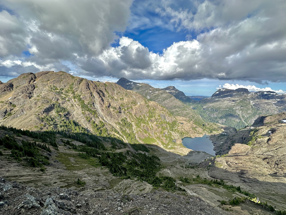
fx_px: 116
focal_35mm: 14
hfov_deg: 102.1
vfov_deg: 85.7
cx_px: 143
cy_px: 108
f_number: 2.2
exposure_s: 1/1916
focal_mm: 2.22
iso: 50
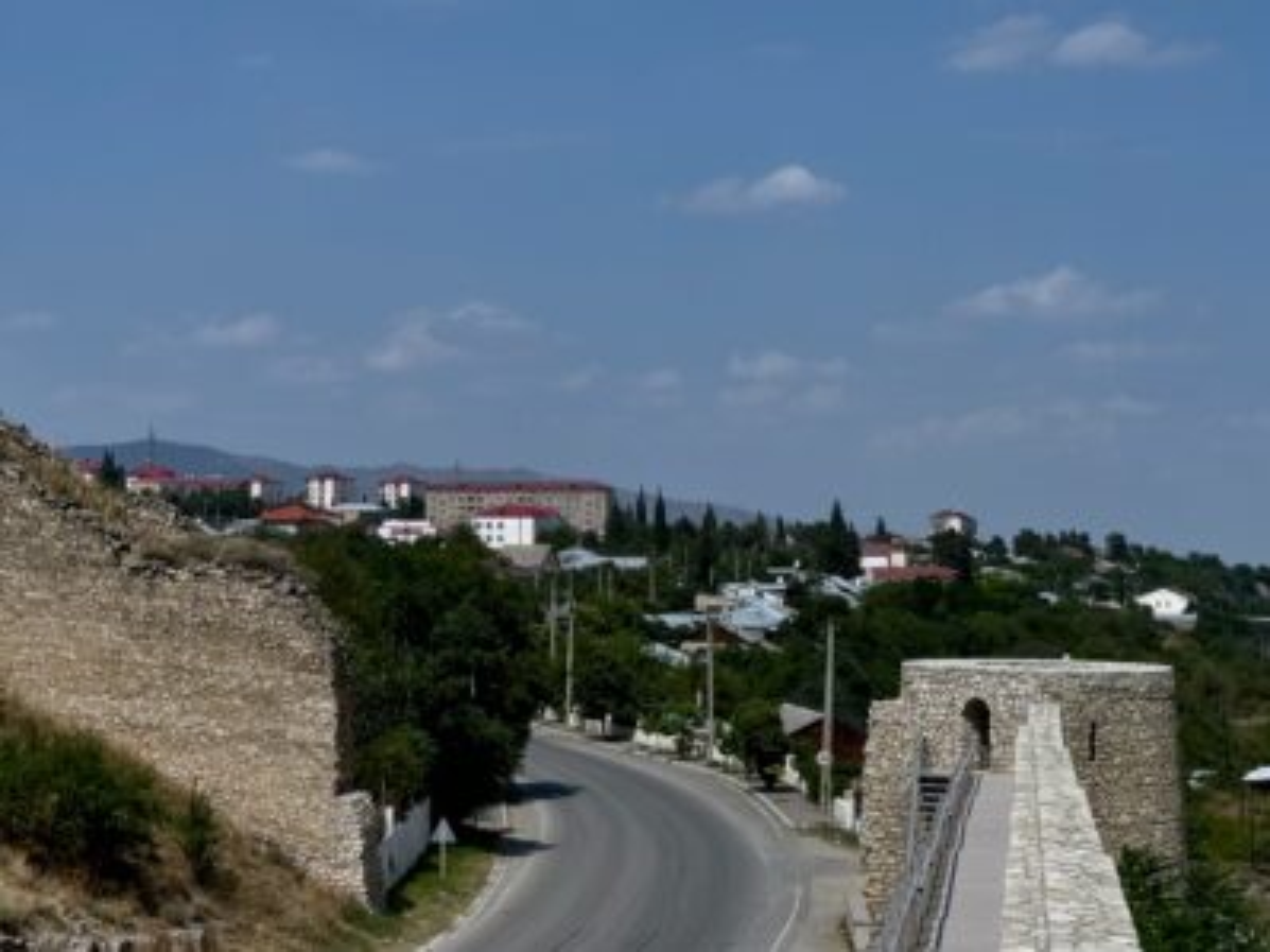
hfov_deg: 39.7
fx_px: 1761
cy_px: 476
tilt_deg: +3.4
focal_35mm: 48
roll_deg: -0.3
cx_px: 635
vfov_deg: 30.3
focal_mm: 6.76
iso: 64
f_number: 1.78
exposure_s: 1/12346
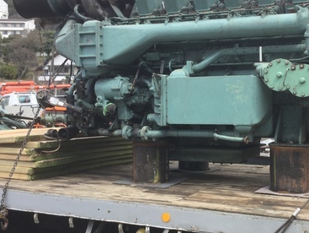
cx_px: 211
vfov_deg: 27.1
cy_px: 109
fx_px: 483
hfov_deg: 35.1
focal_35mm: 54
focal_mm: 3.3
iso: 25
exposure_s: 1/351
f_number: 2.4
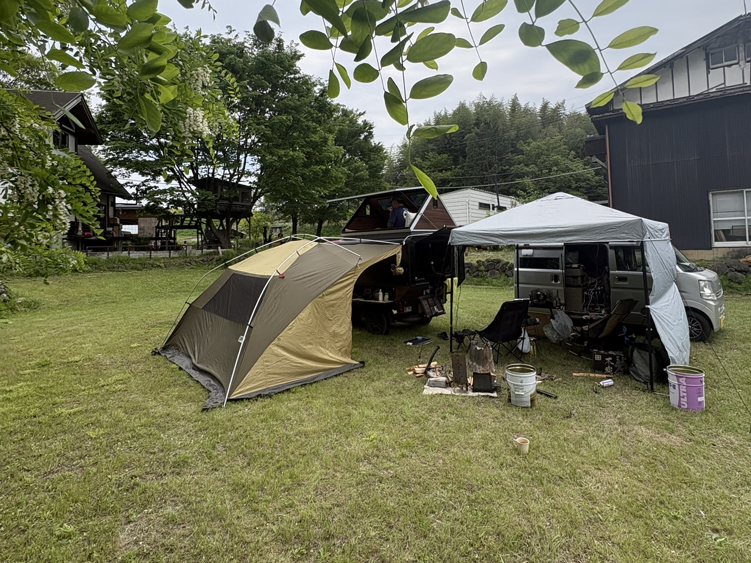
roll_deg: +1.2
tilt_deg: +3.7
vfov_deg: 68.2
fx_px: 412
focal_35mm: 19
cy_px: 232
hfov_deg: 84.7
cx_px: 382
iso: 50
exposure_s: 1/956
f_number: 2.2
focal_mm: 2.22
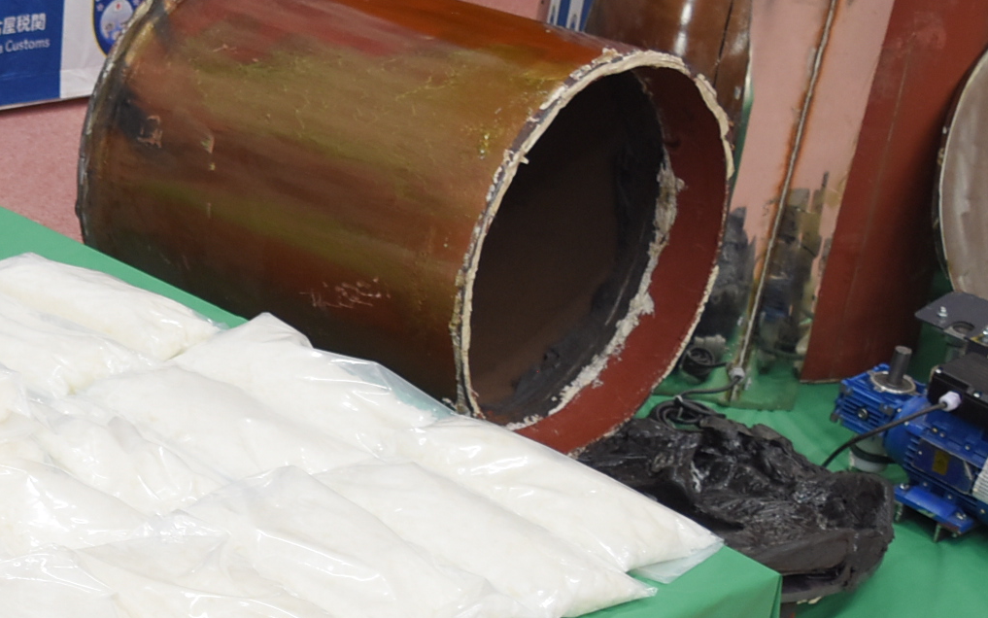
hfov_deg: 21.5
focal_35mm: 90
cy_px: 530
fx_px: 2424
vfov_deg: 14.4
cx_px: -180
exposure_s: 1/60
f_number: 4
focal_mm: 20
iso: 400
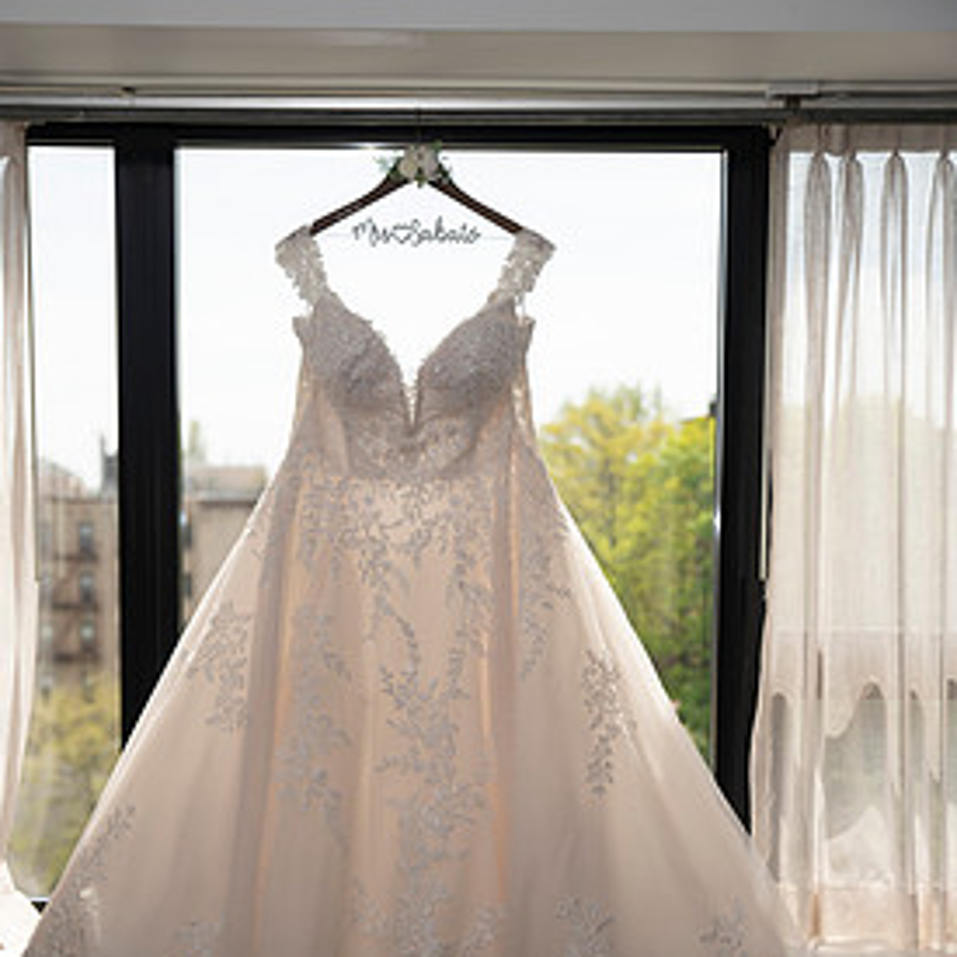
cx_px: 461
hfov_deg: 26.9
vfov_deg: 26.5
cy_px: 731
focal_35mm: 64
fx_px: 2002
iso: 400
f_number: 2.8
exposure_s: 1/1600
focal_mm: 46
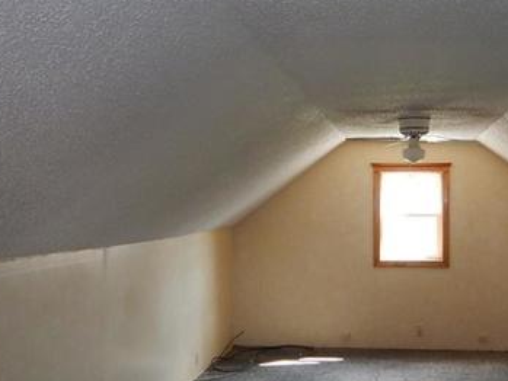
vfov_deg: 32.9
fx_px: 646
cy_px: 199
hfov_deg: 42.2
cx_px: 351
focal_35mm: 44
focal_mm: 4.3
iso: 200
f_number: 2.8
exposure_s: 1/30
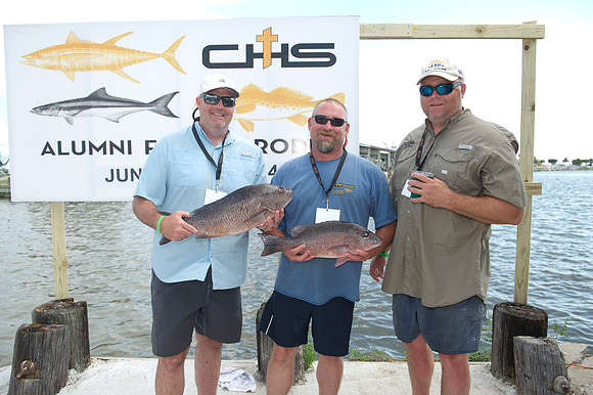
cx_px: 296
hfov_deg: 67.4
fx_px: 444
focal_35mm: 27
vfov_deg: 47.9
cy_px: 198
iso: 125
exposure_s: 1/250
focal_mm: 27
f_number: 5
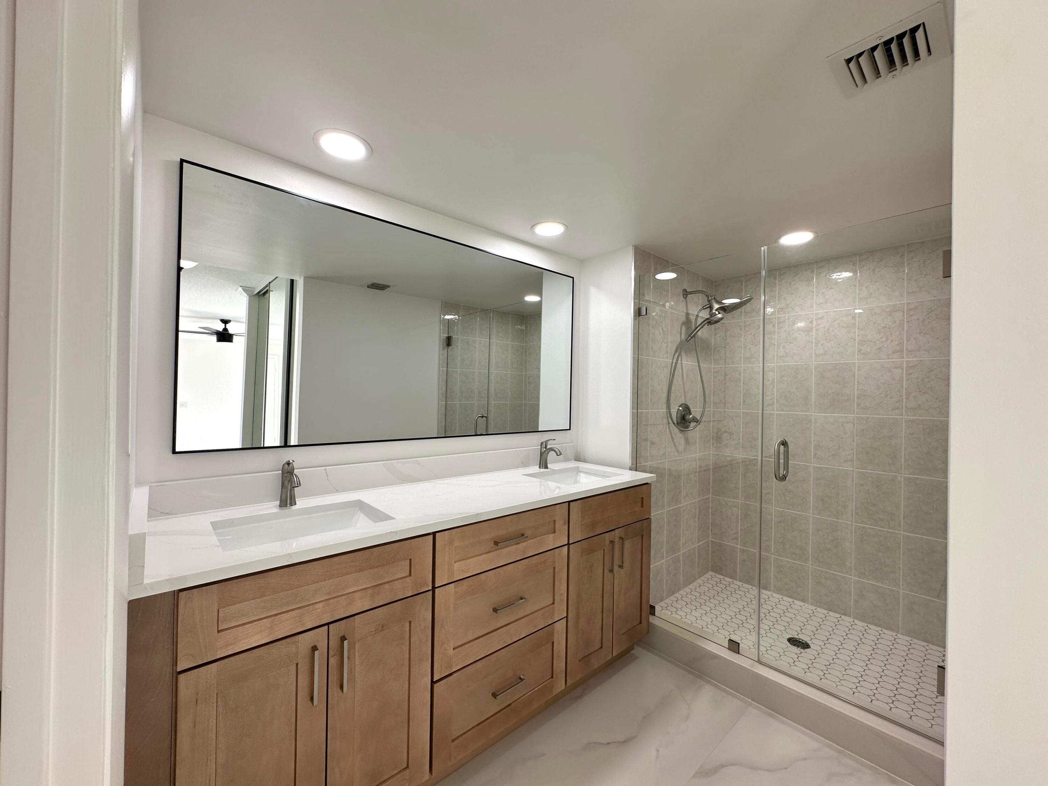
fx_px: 424
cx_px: 524
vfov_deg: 85.7
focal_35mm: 14
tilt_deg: +0.6
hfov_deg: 102.1
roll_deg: -1.1
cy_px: 393
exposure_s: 1/120
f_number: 2.2
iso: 50
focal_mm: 2.22
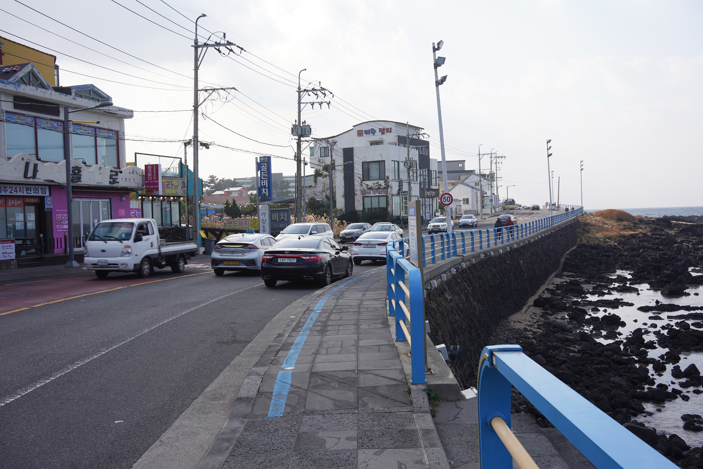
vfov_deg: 37.9
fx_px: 684
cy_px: 234
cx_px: 352
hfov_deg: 54.4
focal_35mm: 35
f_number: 11
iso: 100
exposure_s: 1/100
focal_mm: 35
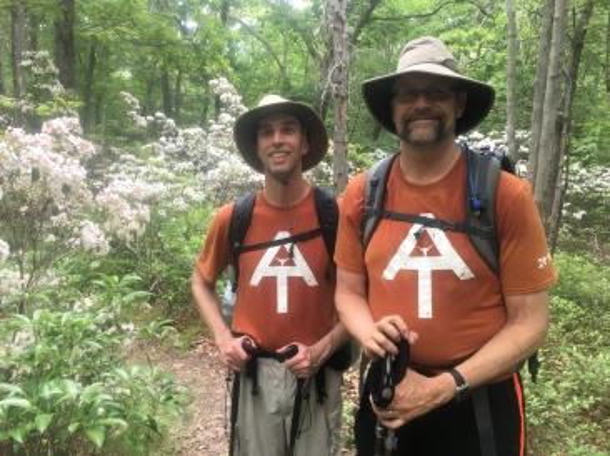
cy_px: 228
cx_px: 305
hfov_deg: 61.7
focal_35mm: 29
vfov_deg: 48.2
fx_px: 511
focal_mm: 4.15
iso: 25
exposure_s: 1/40
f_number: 2.2
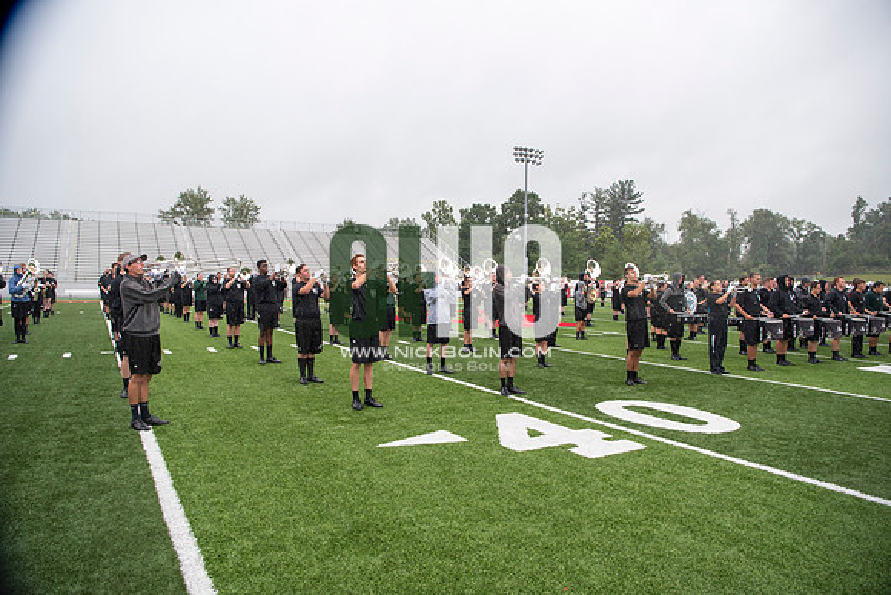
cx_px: 446
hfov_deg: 73.7
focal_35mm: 24
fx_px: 594
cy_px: 298
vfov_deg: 53.2
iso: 400
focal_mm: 24
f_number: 4
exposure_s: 1/800
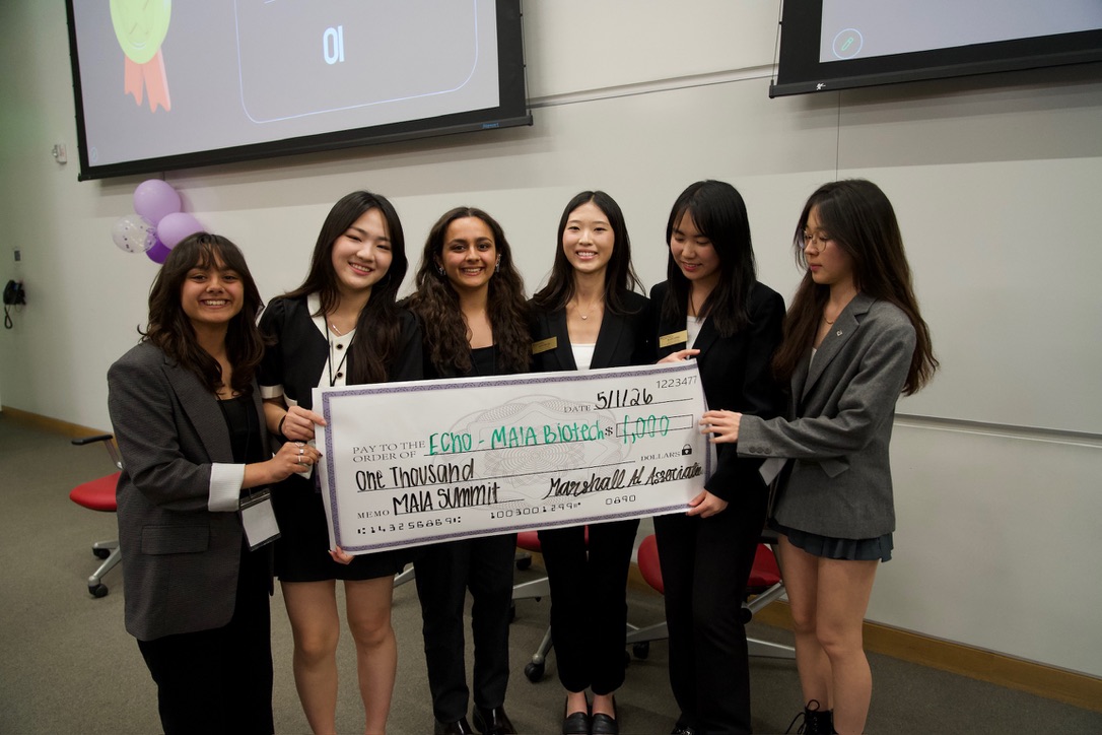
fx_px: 735
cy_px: 368
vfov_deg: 53.1
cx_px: 551
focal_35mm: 24
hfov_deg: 73.7
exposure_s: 1/160
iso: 4000
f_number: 4
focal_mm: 24
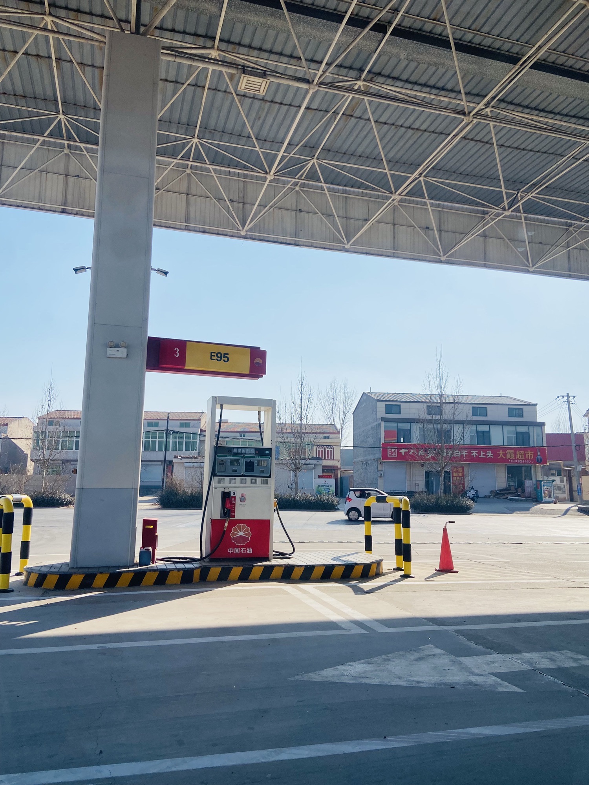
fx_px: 590
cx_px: 294
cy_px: 392
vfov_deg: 67.3
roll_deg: -0.9
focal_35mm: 26
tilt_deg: +9.3
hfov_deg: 53.1
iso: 32
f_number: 1.8
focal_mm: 4.25
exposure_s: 1/747
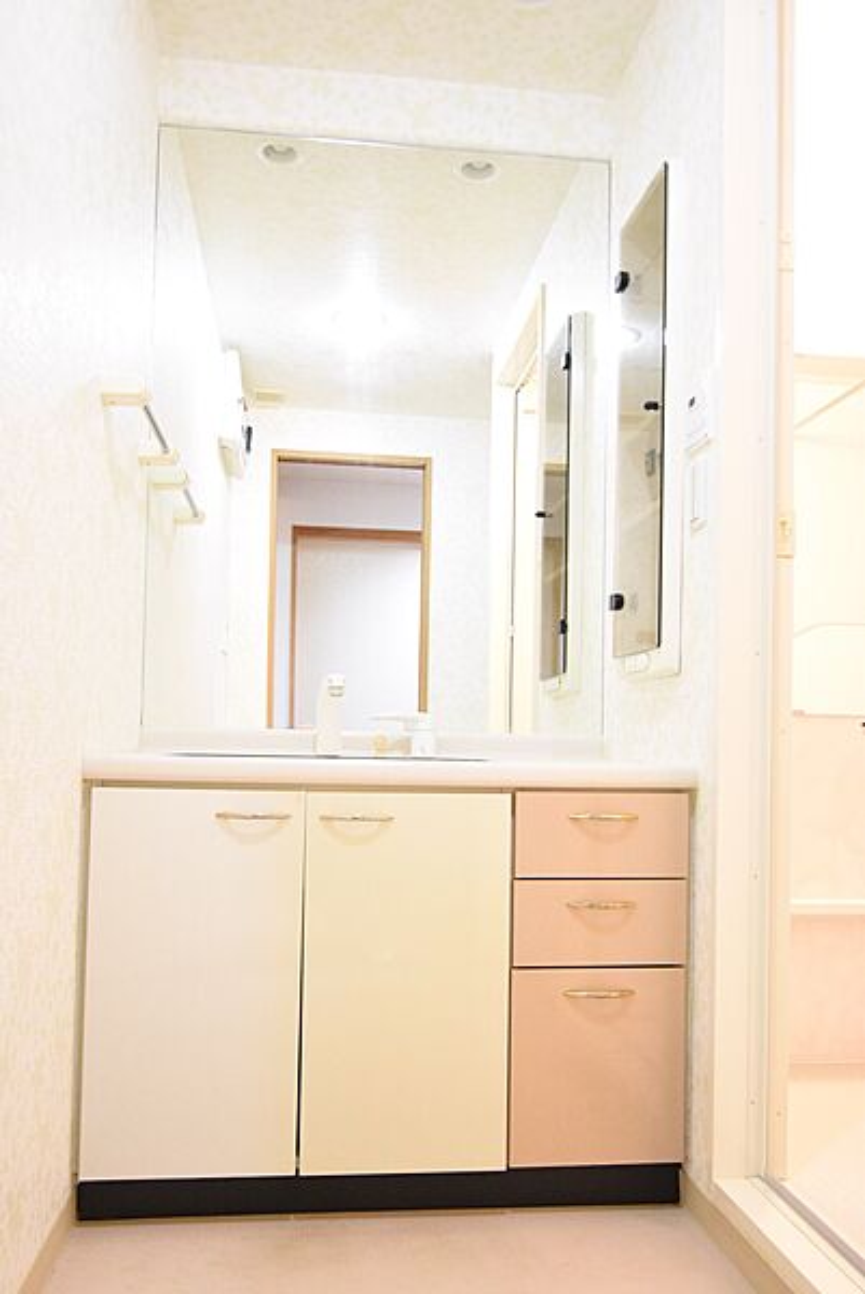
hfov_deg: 43.7
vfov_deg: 61.9
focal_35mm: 30
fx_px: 1079
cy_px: 647
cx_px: 432
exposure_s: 1/30
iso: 5600
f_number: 5.6
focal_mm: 20
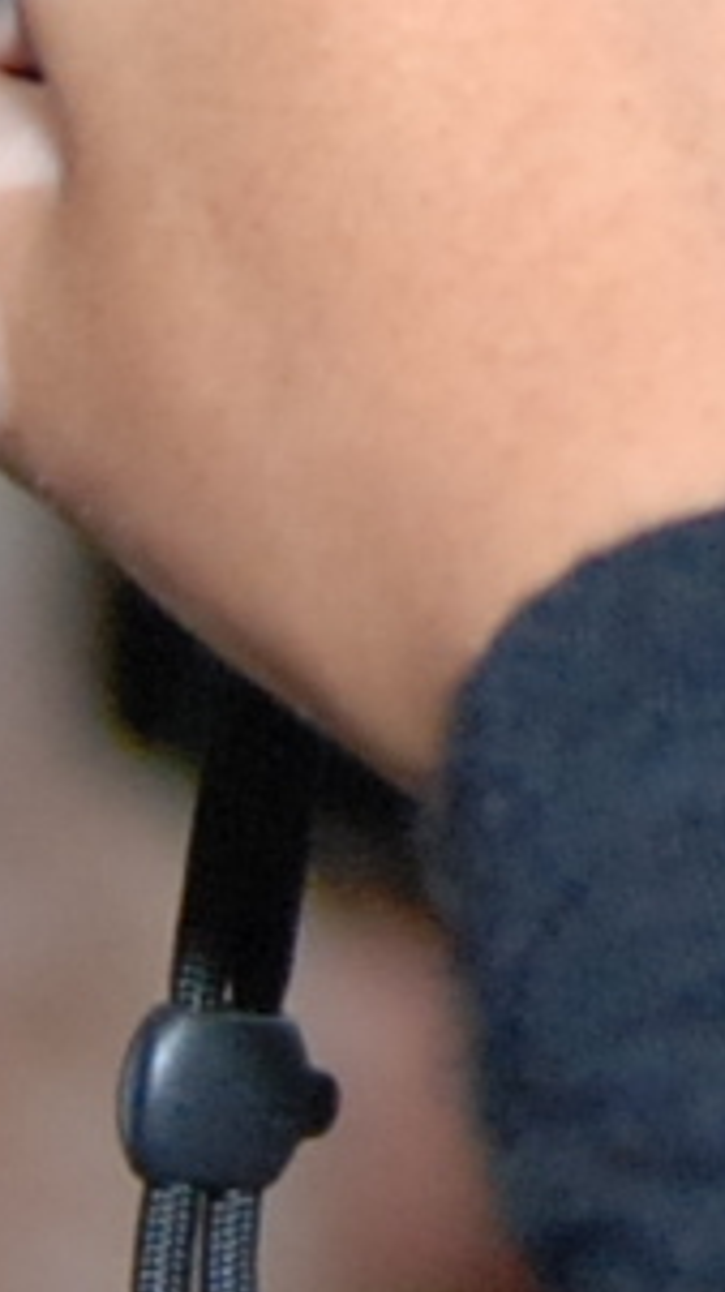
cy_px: -365
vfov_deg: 5.5
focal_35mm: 394
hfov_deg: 3.1
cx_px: 1484
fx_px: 13484
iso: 500
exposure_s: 1/60
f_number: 2.8
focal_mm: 26
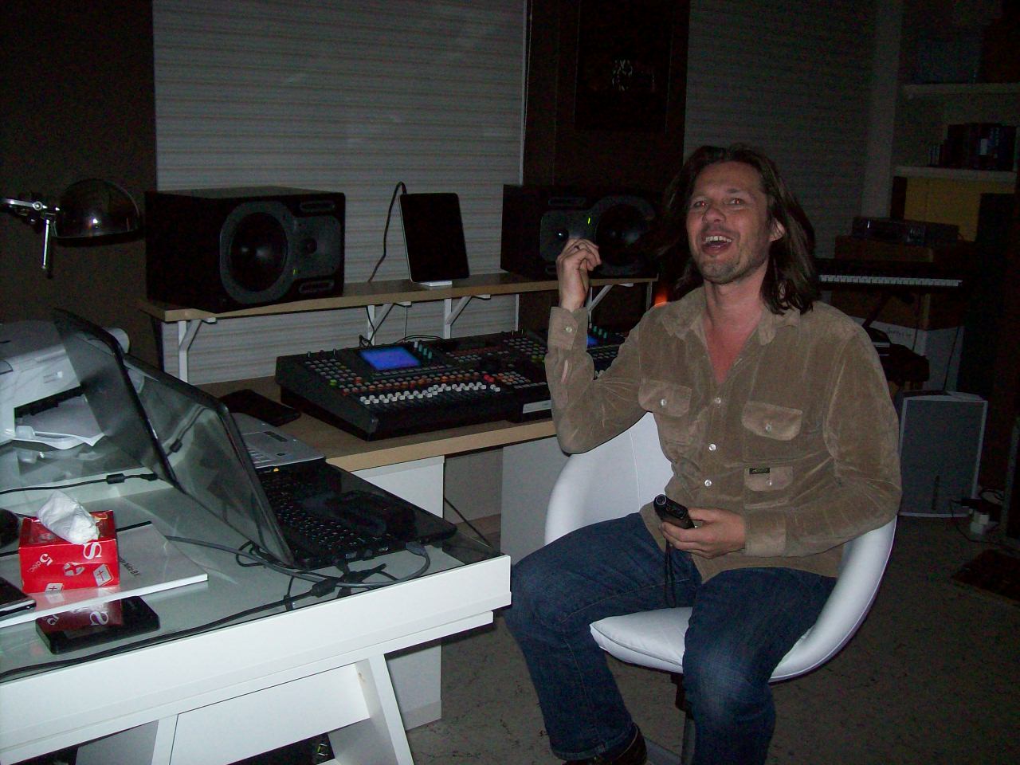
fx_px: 1061
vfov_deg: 39.7
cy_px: 382
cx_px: 510
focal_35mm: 36
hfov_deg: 51.4
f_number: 2.7
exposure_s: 1/64
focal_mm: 6
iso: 200
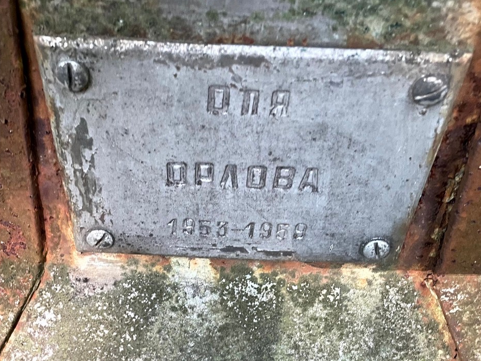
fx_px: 556
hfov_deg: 46.7
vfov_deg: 35.8
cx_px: 215
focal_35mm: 40
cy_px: 225
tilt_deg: -46.7
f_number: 1.6
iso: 125
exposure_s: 1/97
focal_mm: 4.2
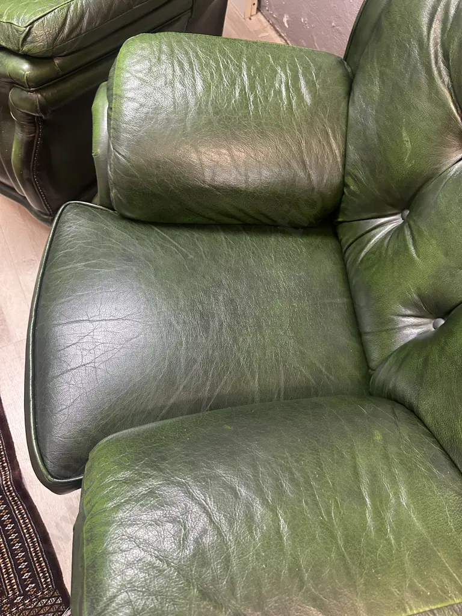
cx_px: 231
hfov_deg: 56.8
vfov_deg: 71.6
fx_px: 427
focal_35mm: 24
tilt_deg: -63.5
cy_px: 308
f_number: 1.78
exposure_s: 1/50
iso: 400
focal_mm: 6.86
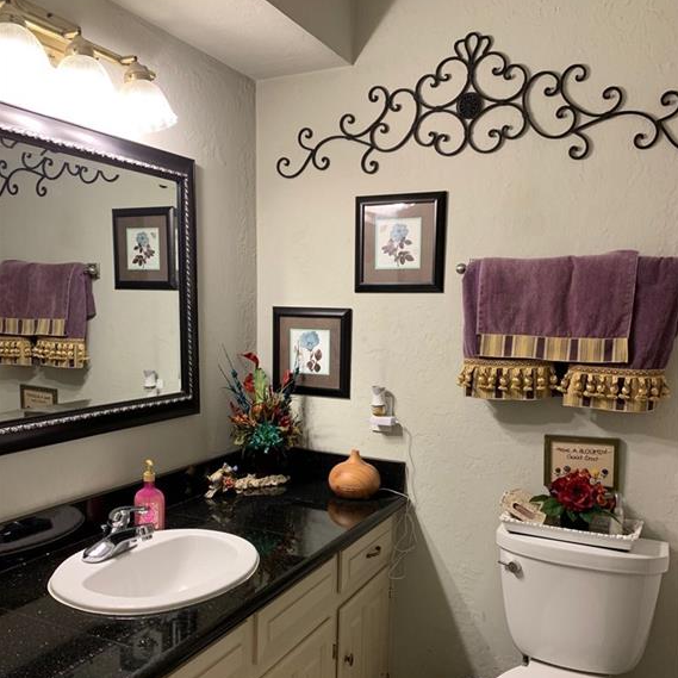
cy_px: 408
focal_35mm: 31
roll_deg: -1.2
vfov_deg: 52.2
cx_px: 341
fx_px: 687
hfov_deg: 52.5
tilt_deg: -8.0
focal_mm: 4.25
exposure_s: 1/60
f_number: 1.8
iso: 125
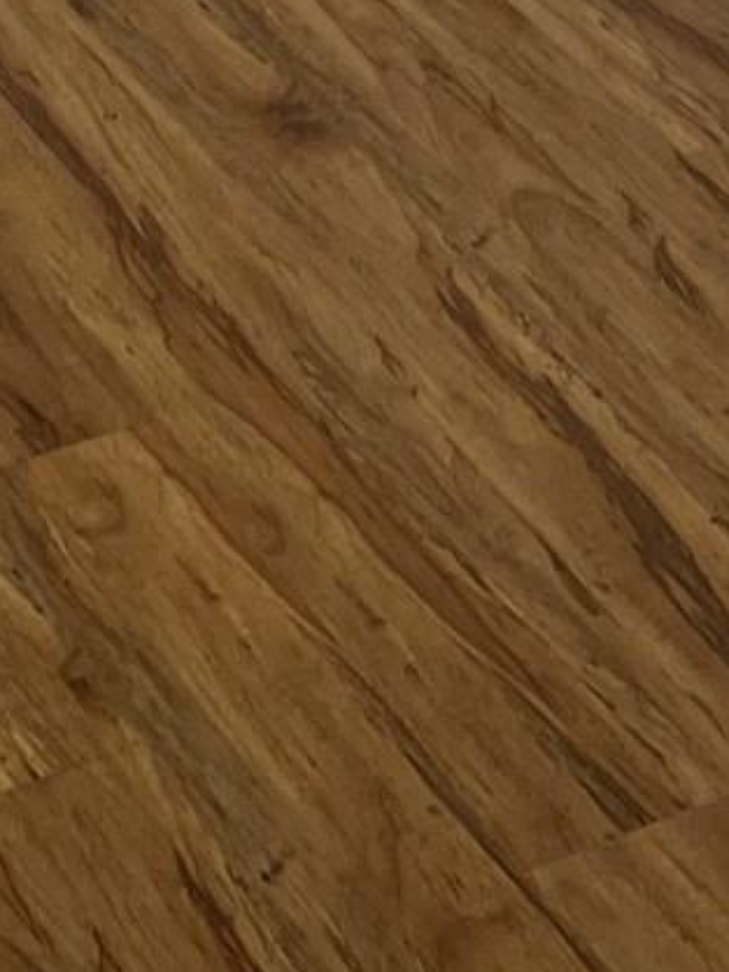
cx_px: 326
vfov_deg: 11.6
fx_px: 3873
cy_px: -1387
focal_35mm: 138
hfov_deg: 10.8
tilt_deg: -11.1
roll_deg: -0.4
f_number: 1.6
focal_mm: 5.1
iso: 100
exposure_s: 1/120
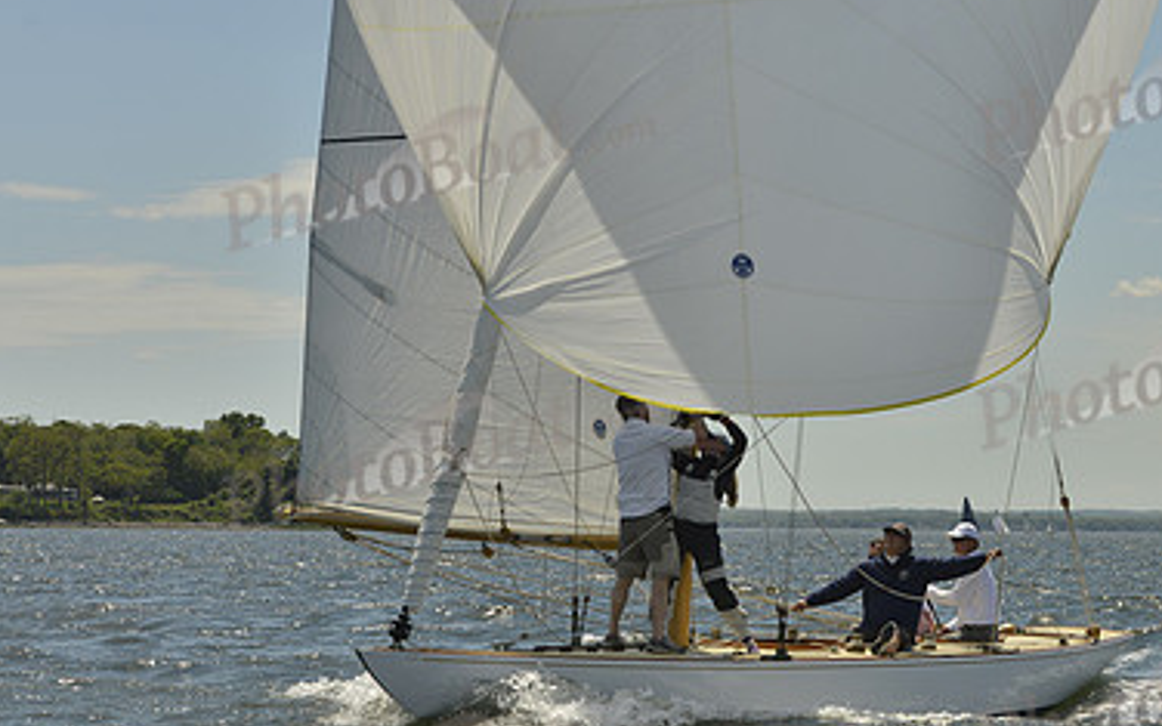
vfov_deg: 11.9
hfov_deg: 18.9
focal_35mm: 110
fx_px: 3484
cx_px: 819
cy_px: 573
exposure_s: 1/1600
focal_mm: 70
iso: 280
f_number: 9
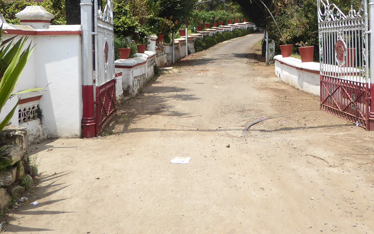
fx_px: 449
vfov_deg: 28.5
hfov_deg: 45.0
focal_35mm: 44
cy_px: 42
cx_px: 228
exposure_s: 1/640
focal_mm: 4.7
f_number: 3.4
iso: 80
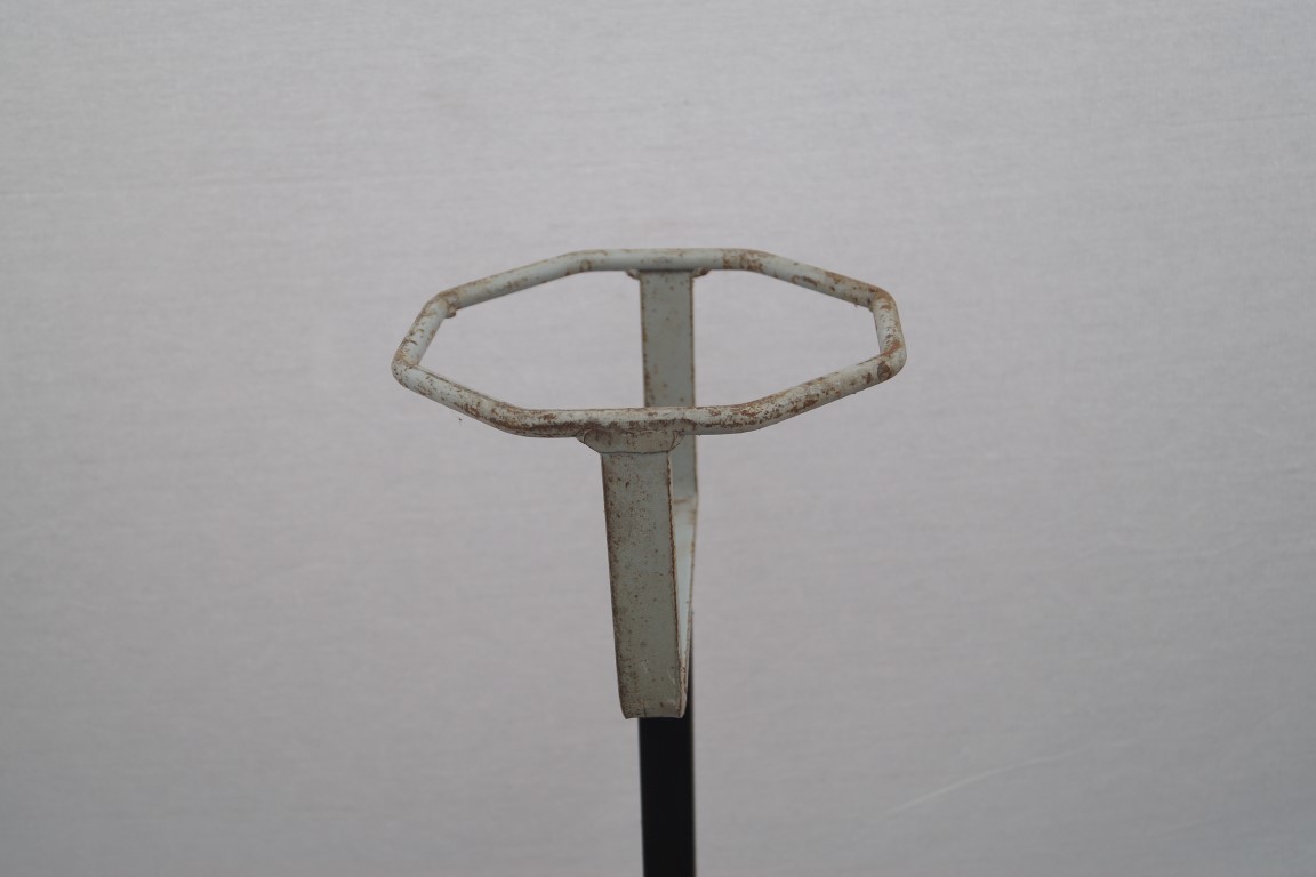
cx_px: 658
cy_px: 438
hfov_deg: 46.4
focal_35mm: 42
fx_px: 1535
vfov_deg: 31.9
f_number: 4.5
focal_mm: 28
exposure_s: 1/160
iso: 125
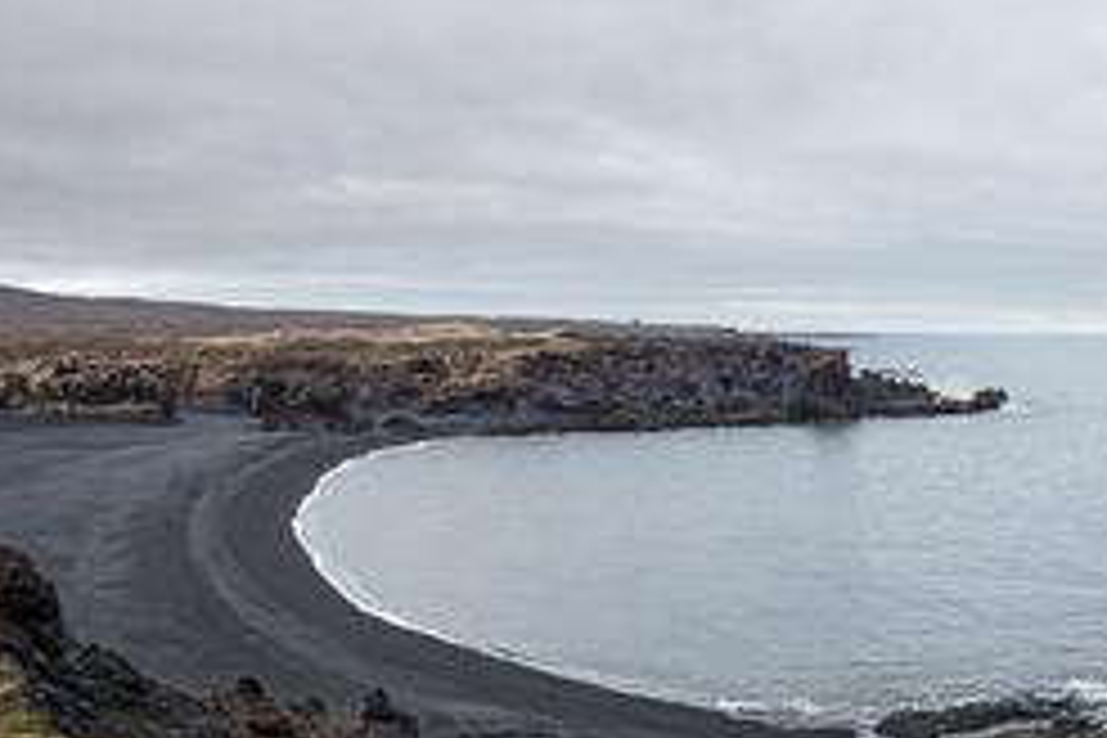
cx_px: 1120
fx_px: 1199
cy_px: 675
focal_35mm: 39
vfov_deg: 32.4
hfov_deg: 42.4
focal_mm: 16
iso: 320
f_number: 6.3
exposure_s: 1/160
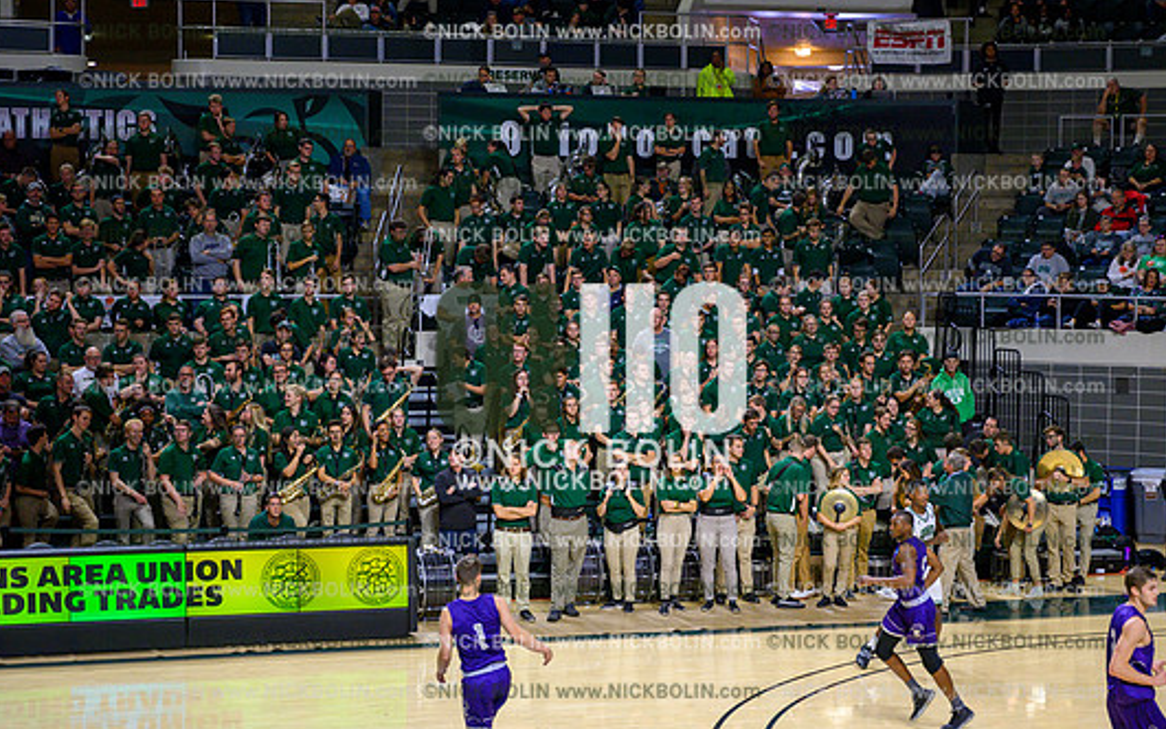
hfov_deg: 26.5
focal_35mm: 78
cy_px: 388
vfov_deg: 16.7
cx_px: 591
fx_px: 2479
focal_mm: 70
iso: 3200
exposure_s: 1/500
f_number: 4.5
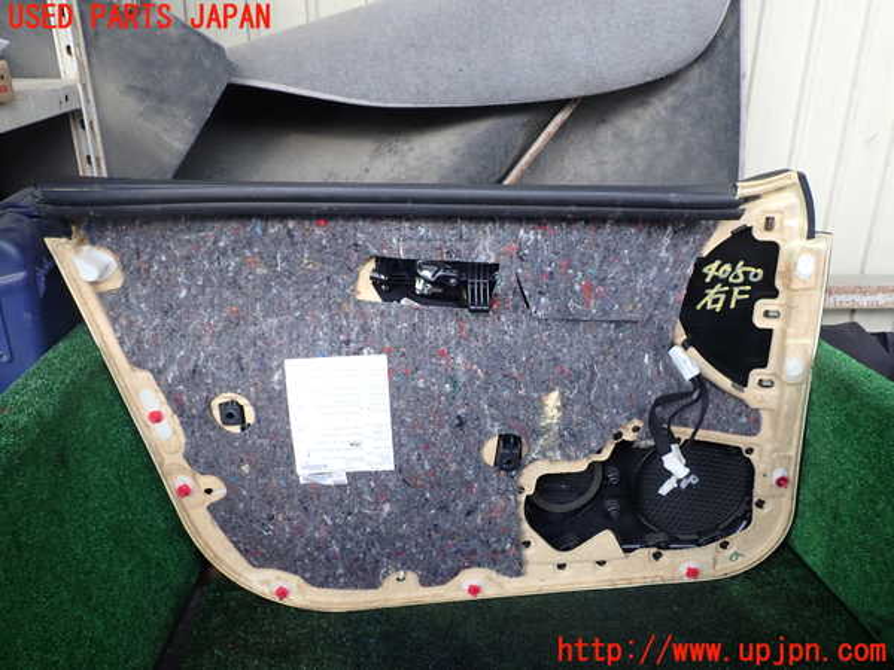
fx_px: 775
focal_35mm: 30
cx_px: 447
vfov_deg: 46.8
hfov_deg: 60.0
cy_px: 335
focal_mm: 5.4
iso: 100
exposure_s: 1/60
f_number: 3.2
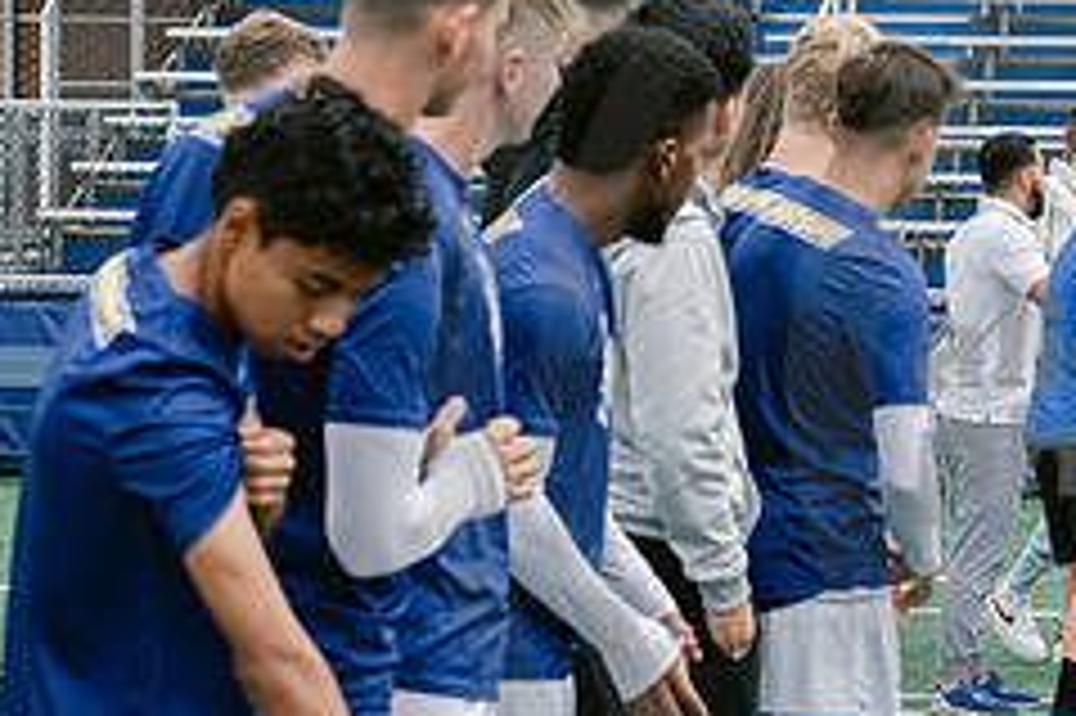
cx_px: 1229
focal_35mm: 170
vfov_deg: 8.1
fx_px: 5077
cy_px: 399
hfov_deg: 11.9
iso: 400
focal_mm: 70
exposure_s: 1/500
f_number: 5.6
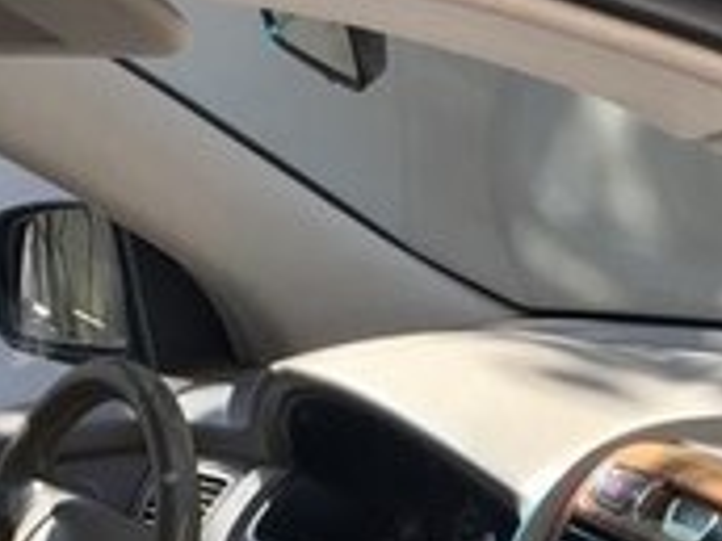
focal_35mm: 111
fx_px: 2315
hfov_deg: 17.7
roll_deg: +3.1
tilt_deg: -25.6
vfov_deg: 12.3
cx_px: 302
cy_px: 933
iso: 32
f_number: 2.2
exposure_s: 1/114
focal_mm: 4.15
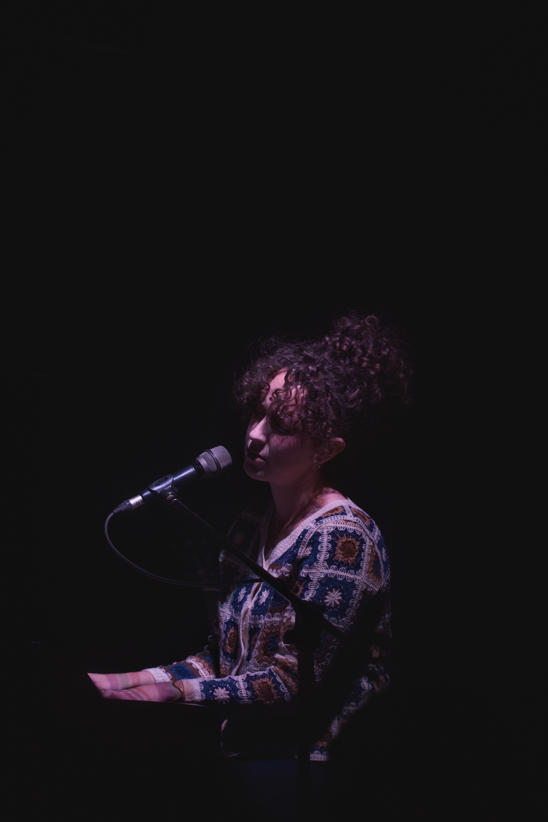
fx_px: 2877
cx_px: 274
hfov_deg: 10.9
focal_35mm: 126
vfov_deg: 16.3
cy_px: 411
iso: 1600
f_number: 4.5
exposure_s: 1/125
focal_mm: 84.3
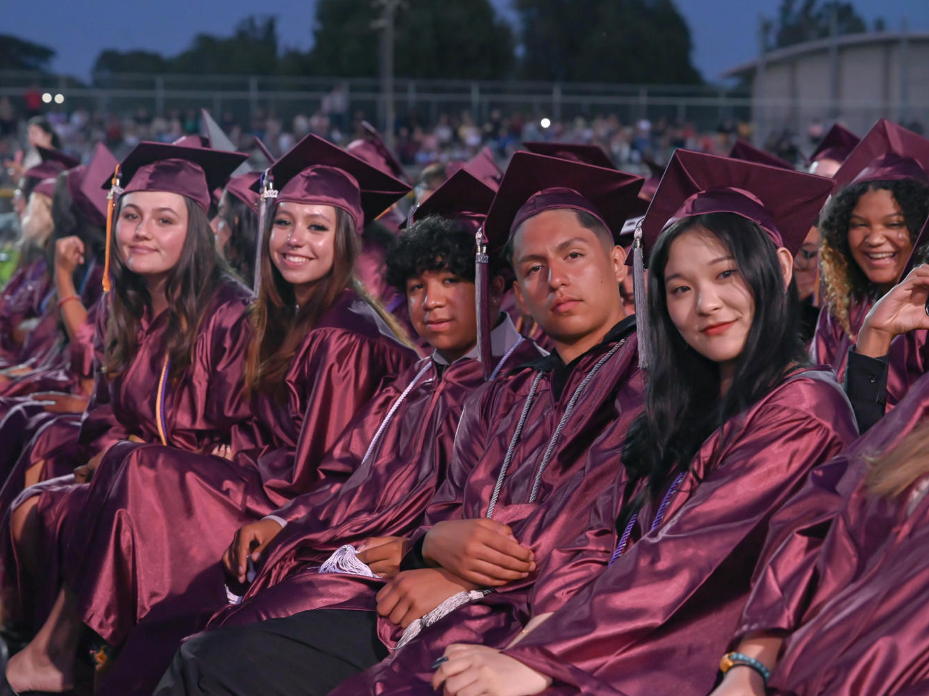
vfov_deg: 19.4
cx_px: 417
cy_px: 348
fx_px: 2039
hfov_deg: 25.7
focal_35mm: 76
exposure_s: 1/400
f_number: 5
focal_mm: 70
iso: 4000
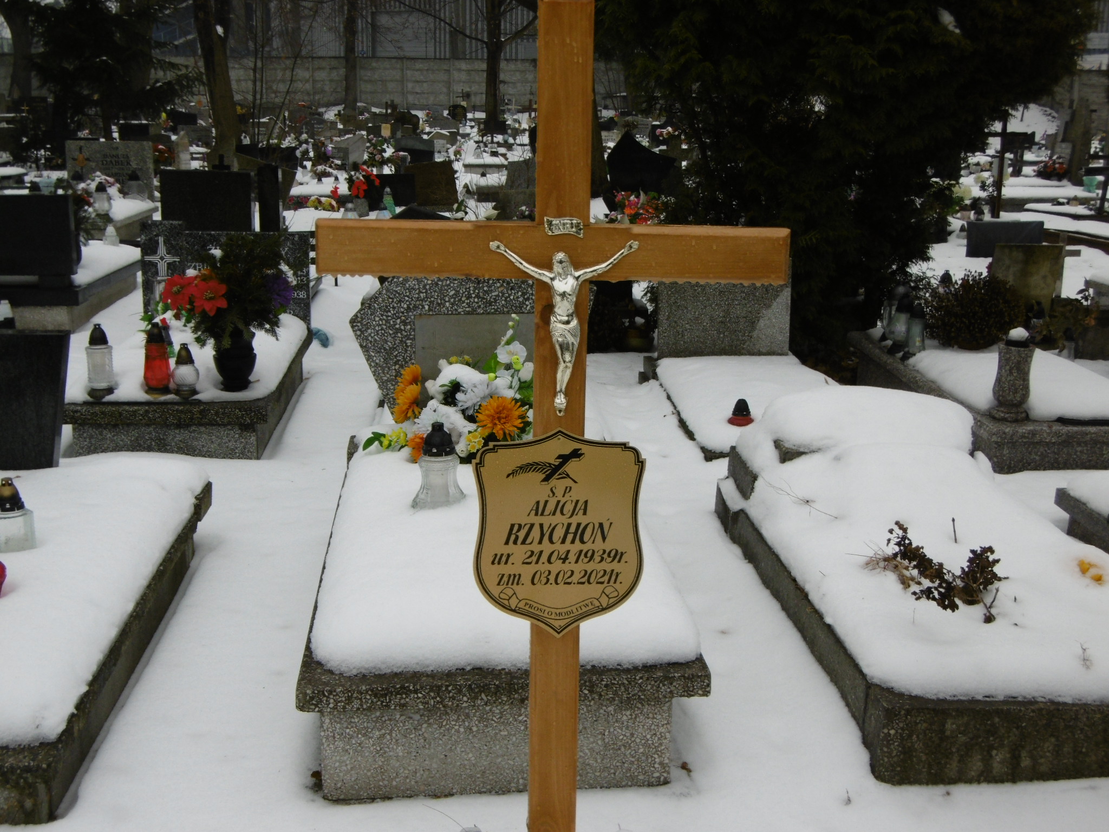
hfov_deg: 43.9
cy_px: 416
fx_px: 1378
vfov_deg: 33.6
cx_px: 554
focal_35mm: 43
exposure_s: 1/320
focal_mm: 7.7
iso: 100
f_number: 3.8
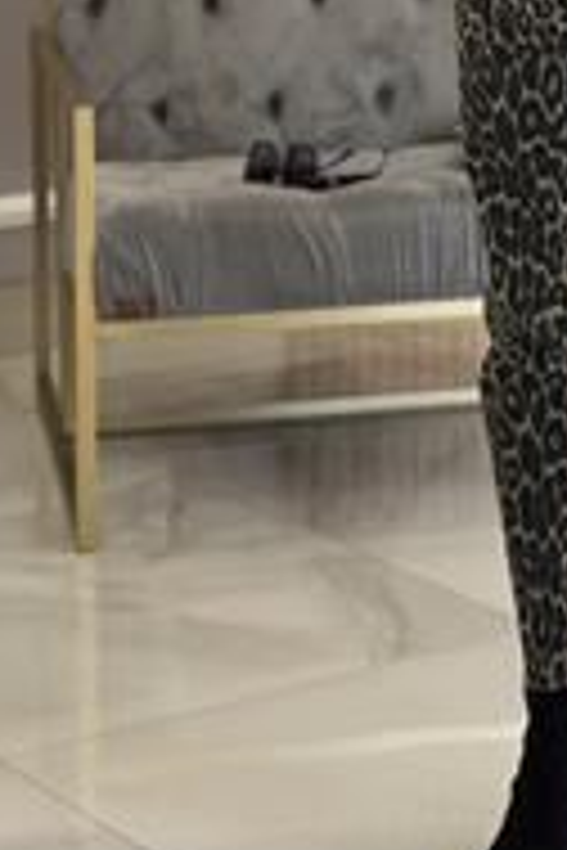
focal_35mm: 137
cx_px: 504
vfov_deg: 14.5
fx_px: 3236
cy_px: -144
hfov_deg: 10.0
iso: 125
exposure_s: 1/137
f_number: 1.78
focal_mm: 6.86
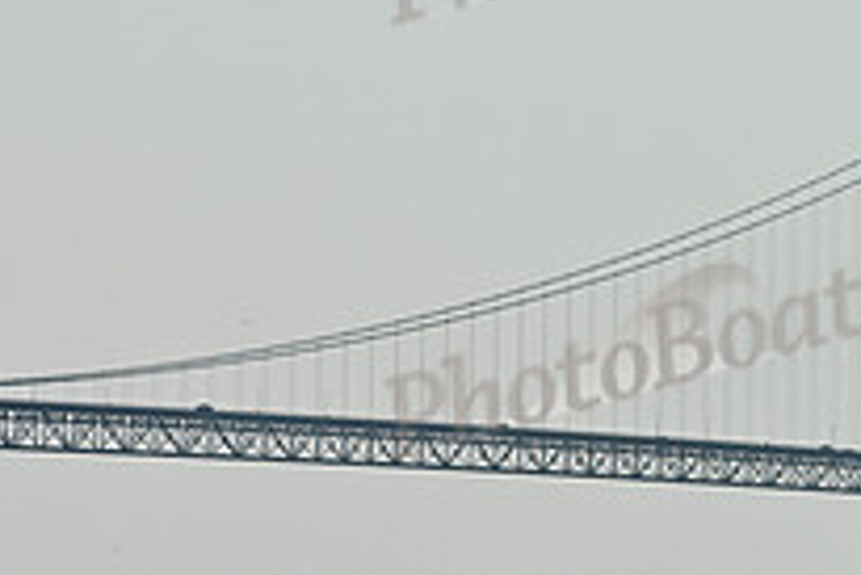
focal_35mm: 240
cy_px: 73
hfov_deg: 8.4
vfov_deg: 5.7
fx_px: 5744
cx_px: 1197
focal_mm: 85
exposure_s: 1/1250
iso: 320
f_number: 13
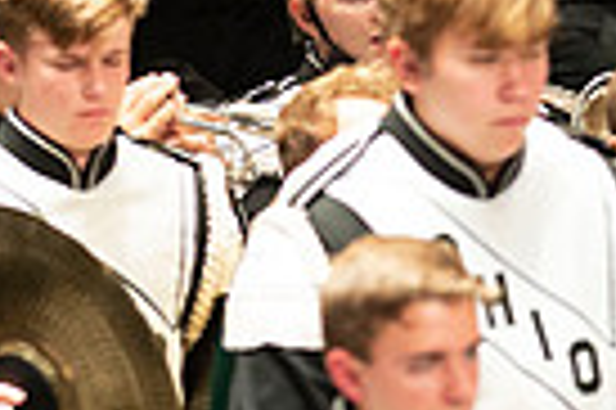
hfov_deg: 1.6
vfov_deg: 1.1
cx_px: 202
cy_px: -401
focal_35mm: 1269
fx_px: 21688
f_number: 2.8
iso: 3200
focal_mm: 300
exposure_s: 1/500
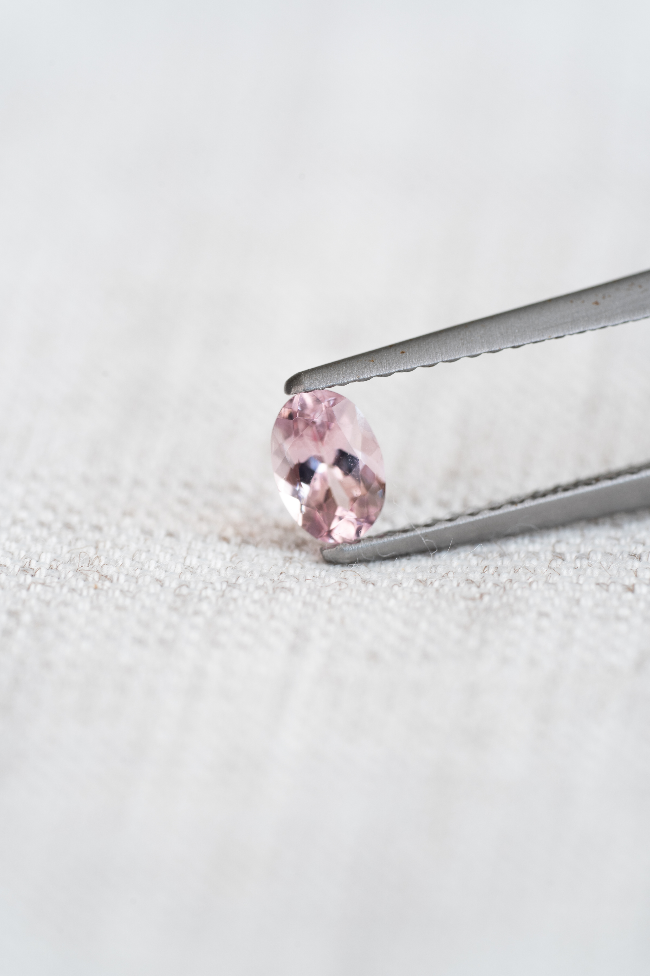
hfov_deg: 15.2
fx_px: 2437
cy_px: 488
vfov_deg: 22.6
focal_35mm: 90
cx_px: 325
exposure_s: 1/8
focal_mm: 90
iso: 100
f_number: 6.3
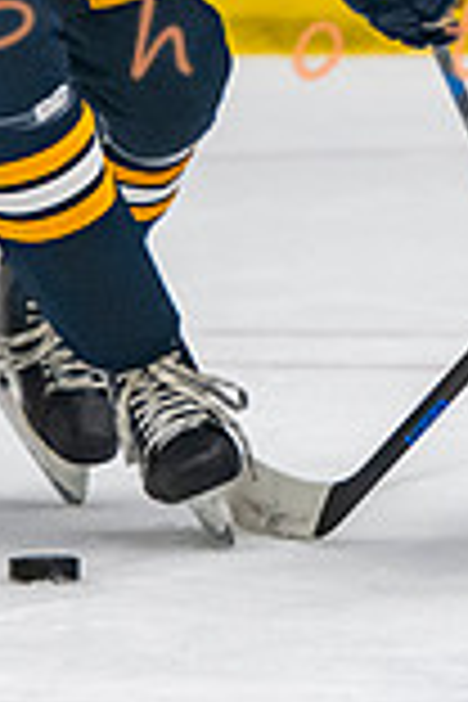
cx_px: 549
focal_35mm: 849
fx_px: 16554
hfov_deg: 1.6
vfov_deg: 2.4
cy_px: -241
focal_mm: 145
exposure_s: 1/640
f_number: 3.2
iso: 2000
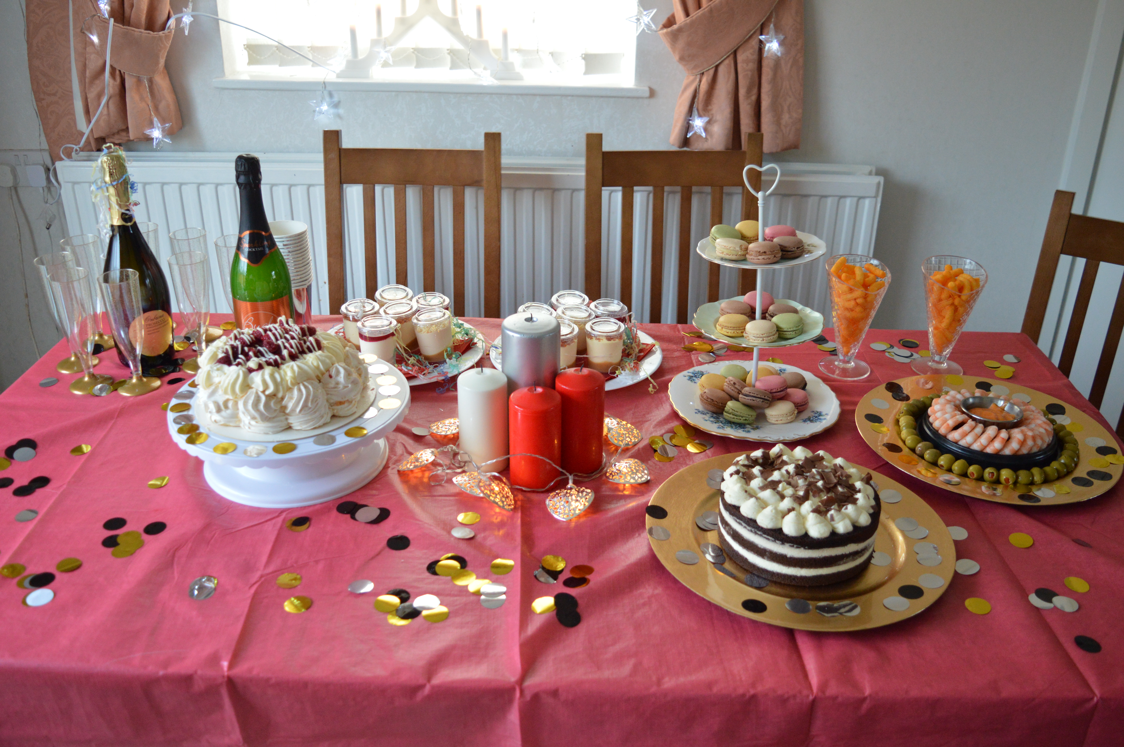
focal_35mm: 33
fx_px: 1029
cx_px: 562
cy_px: 374
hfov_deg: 57.3
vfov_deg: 39.9
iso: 1000
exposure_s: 1/60
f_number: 3.8
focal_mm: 22
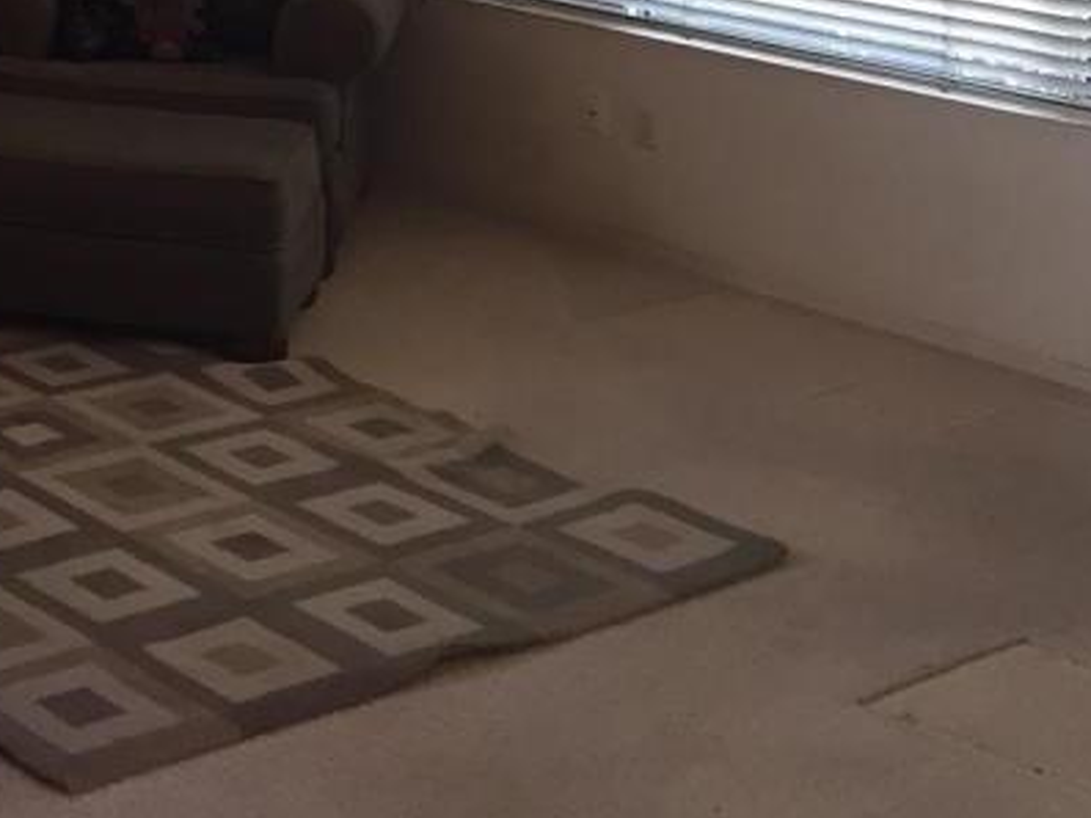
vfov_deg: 18.3
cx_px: -129
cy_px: -234
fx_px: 2364
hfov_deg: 24.2
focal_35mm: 75
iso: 32
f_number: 2.2
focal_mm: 4.15
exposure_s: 1/30
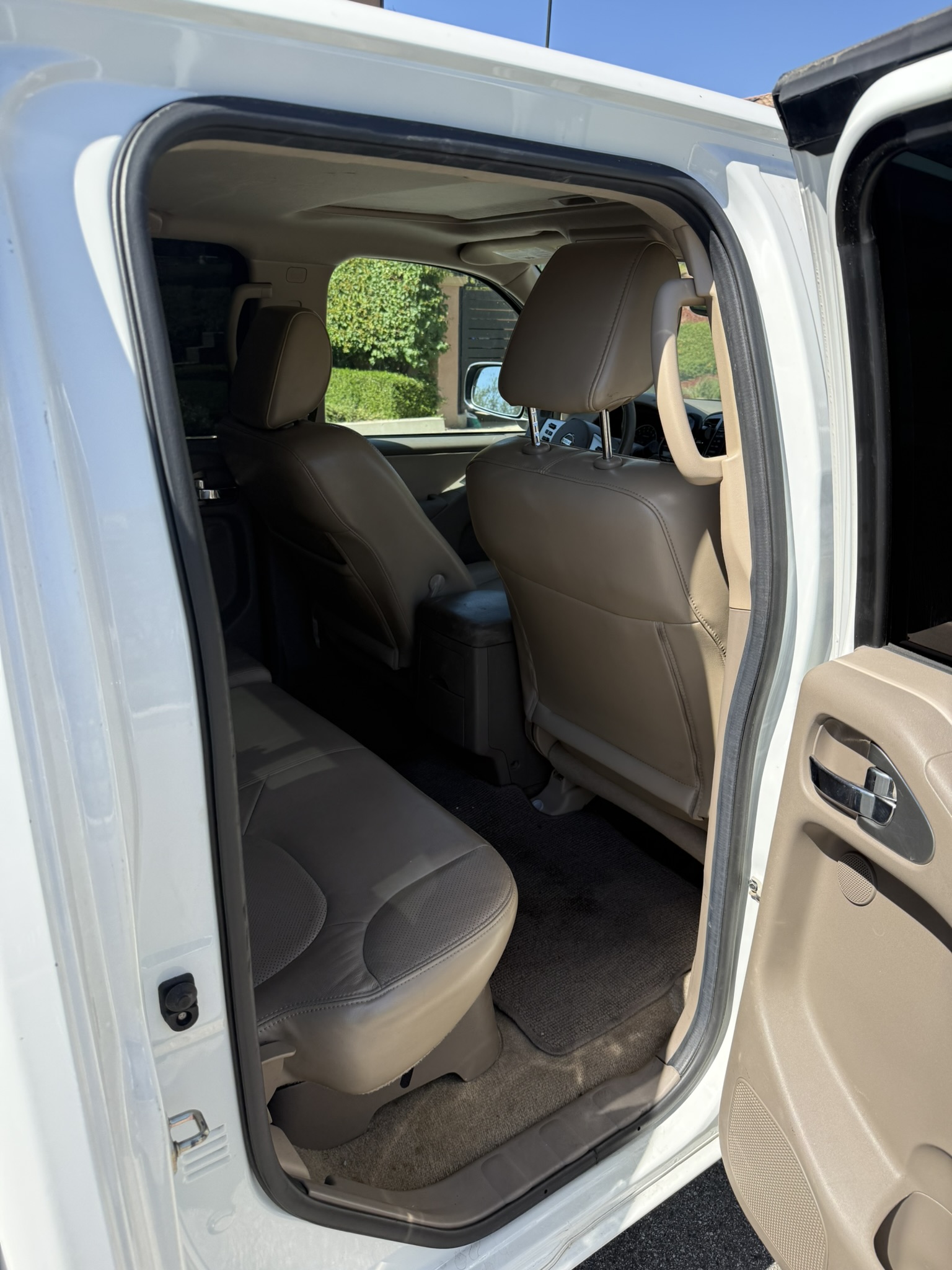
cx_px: 476
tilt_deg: -17.0
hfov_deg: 56.8
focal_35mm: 24
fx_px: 880
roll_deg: -1.7
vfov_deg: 71.6
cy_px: 635
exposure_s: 1/1901
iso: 100
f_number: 1.78
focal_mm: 6.76
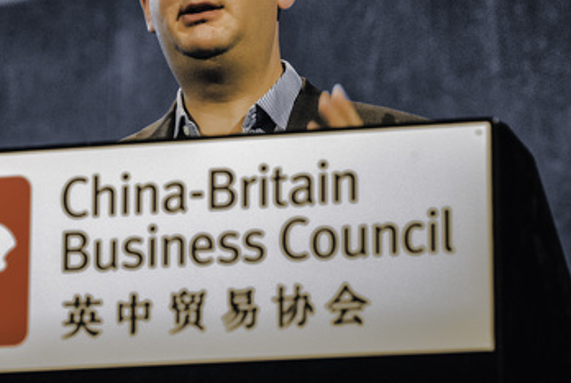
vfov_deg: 5.8
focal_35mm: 237
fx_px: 3764
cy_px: 62
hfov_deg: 8.7
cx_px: 115
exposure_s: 1/100
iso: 1250
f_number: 4.5
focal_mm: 125
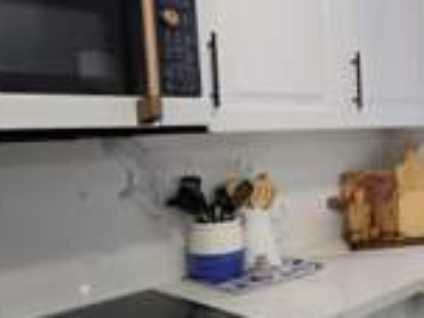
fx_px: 502
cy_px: 180
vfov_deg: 35.1
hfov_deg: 38.9
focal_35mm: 41
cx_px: 449
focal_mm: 2.2
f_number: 1.9
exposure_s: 1/120
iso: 125
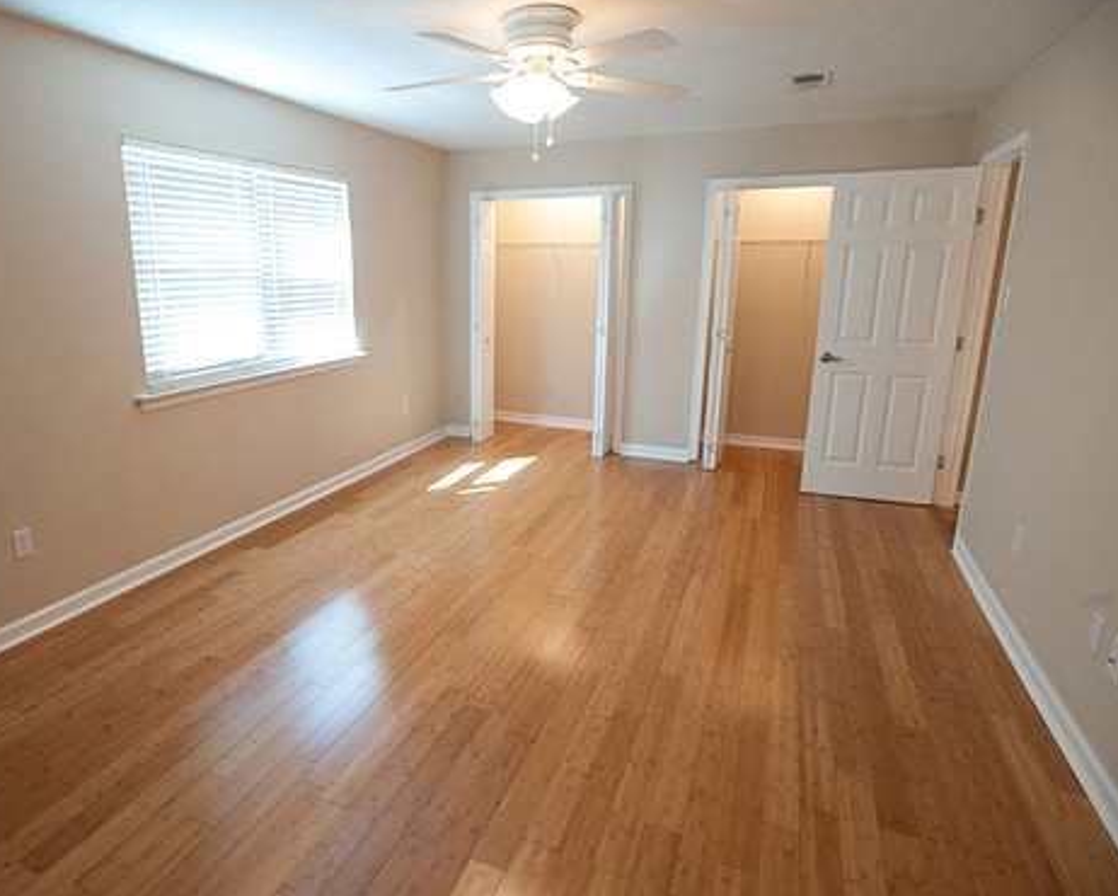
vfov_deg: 68.1
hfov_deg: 79.2
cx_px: 436
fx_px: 662
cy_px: 436
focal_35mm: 20
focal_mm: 17
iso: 3200
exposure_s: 1/100
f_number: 5.6
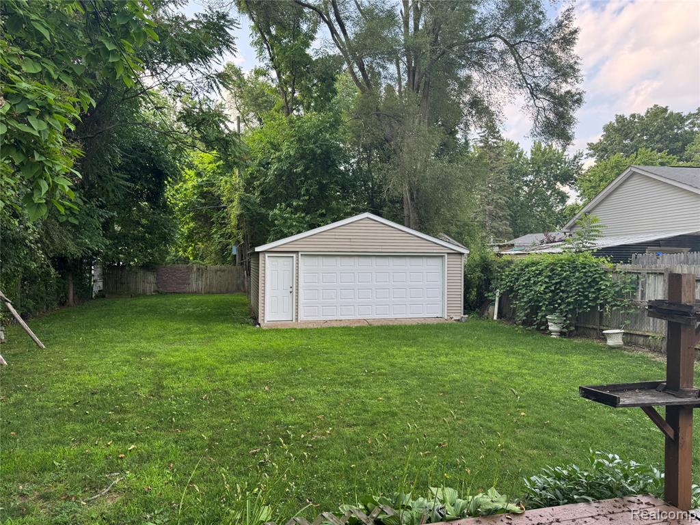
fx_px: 485
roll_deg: -0.8
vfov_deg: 56.8
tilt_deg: -0.5
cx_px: 350
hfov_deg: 71.6
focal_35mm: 24
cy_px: 262
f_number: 1.78
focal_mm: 6.76
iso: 80
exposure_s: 1/354
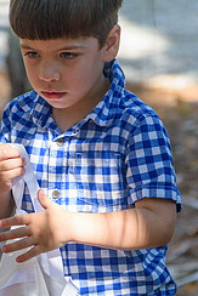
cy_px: 247
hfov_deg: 3.1
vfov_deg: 4.7
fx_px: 3641
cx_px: 126
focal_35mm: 442
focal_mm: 160
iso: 800
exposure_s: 1/800
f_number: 5
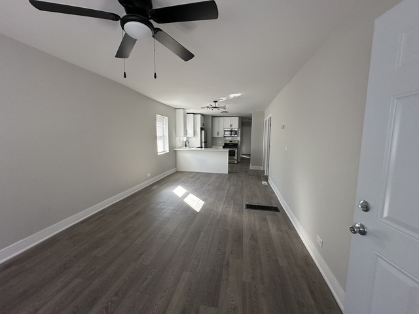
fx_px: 169
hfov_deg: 102.1
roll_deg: -0.2
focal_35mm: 14
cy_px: 157
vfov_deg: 85.7
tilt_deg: -6.4
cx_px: 210
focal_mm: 2.22
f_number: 2.2
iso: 160
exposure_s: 1/99
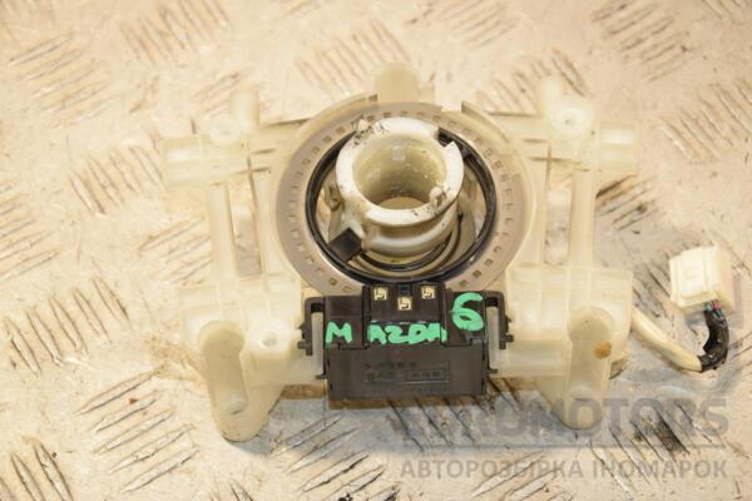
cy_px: 250
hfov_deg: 19.5
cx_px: 376
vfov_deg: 13.0
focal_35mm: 105
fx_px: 2193
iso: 800
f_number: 7.1
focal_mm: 70
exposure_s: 1/200
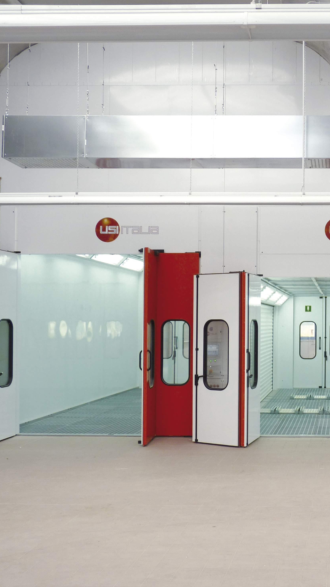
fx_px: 622
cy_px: 290
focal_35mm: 40
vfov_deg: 50.5
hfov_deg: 27.9
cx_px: 331
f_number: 2.8
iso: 80
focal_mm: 4.8
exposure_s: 1/100
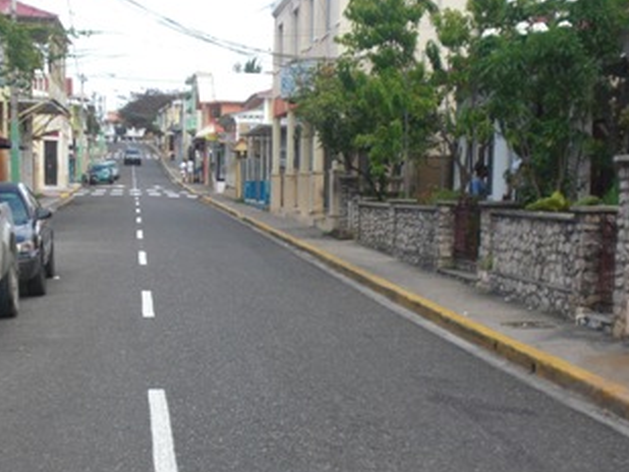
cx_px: 244
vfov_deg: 19.9
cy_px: 311
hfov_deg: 26.3
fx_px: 1345
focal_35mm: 74
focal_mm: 8.44
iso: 64
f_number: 3.6
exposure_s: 1/320
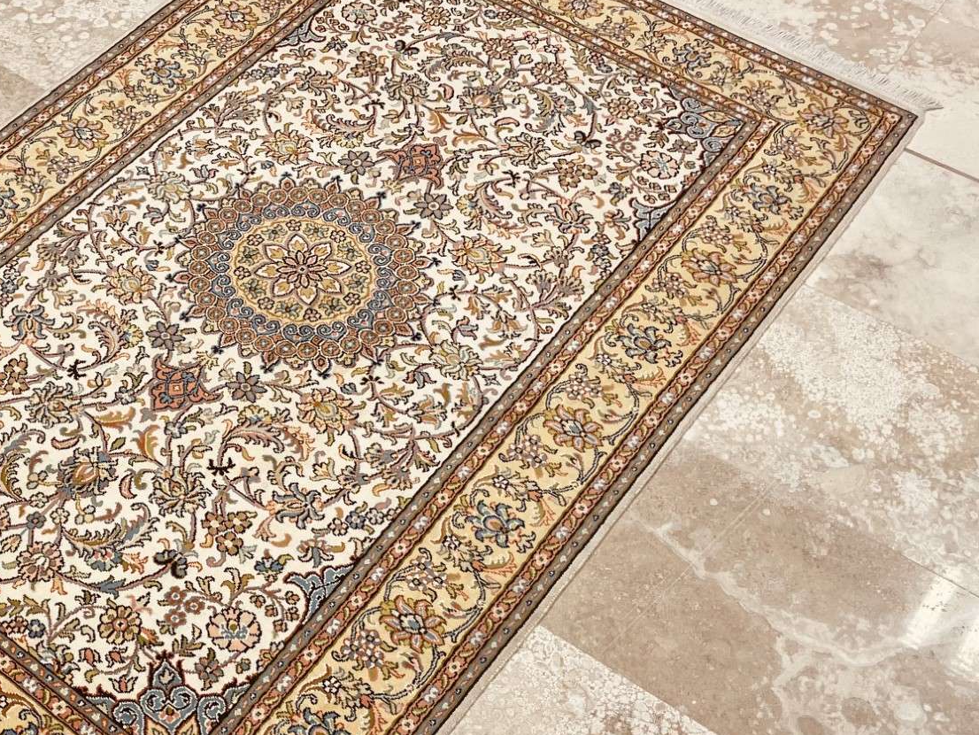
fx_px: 1330
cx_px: 235
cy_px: 490
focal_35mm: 47
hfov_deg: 39.3
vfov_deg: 30.7
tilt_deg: -55.1
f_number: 1.6
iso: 64
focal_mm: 4.2
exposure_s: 1/100
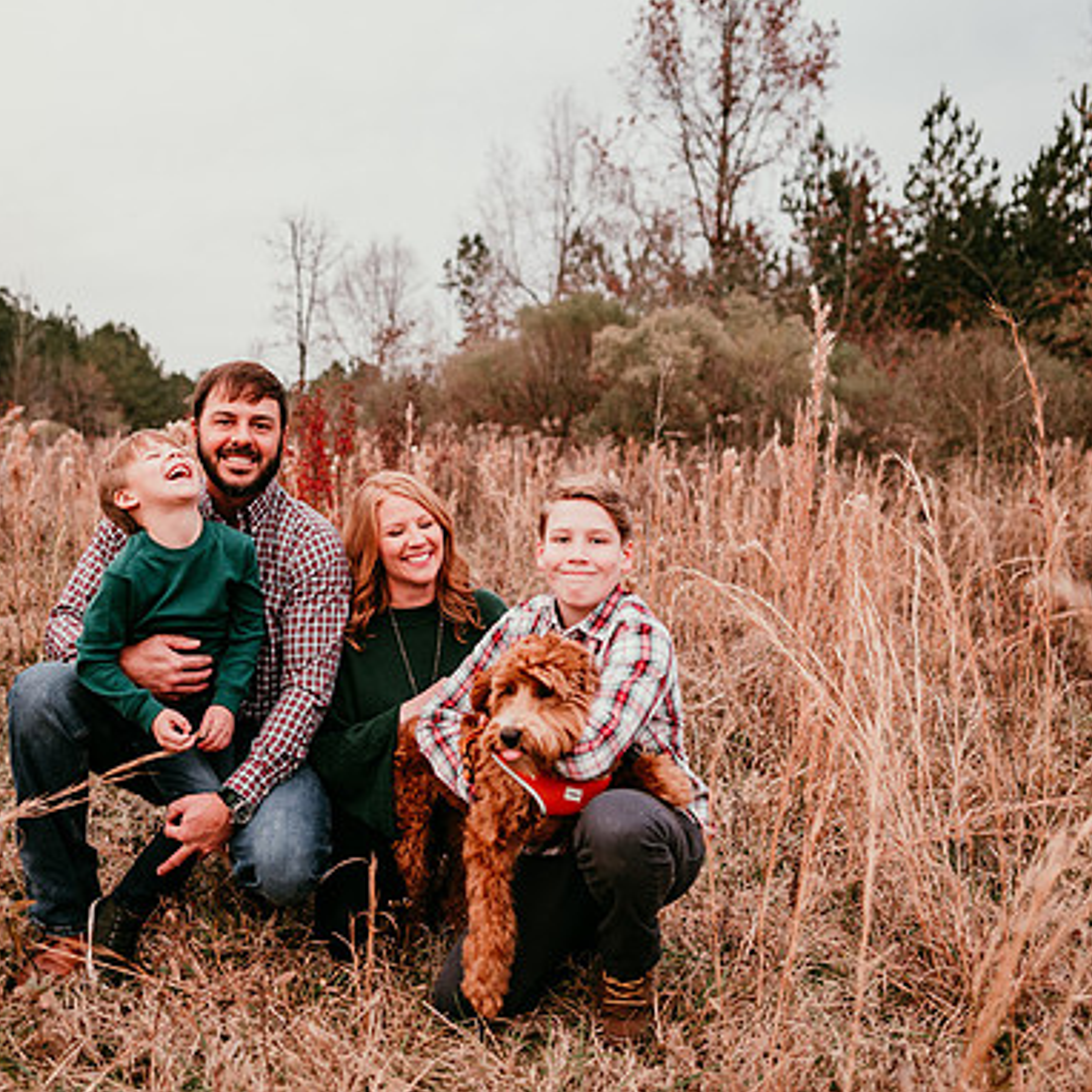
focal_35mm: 31
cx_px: 486
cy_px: 542
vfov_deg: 52.5
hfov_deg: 52.4
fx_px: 1106
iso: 100
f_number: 2.2
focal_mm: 24
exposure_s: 1/160
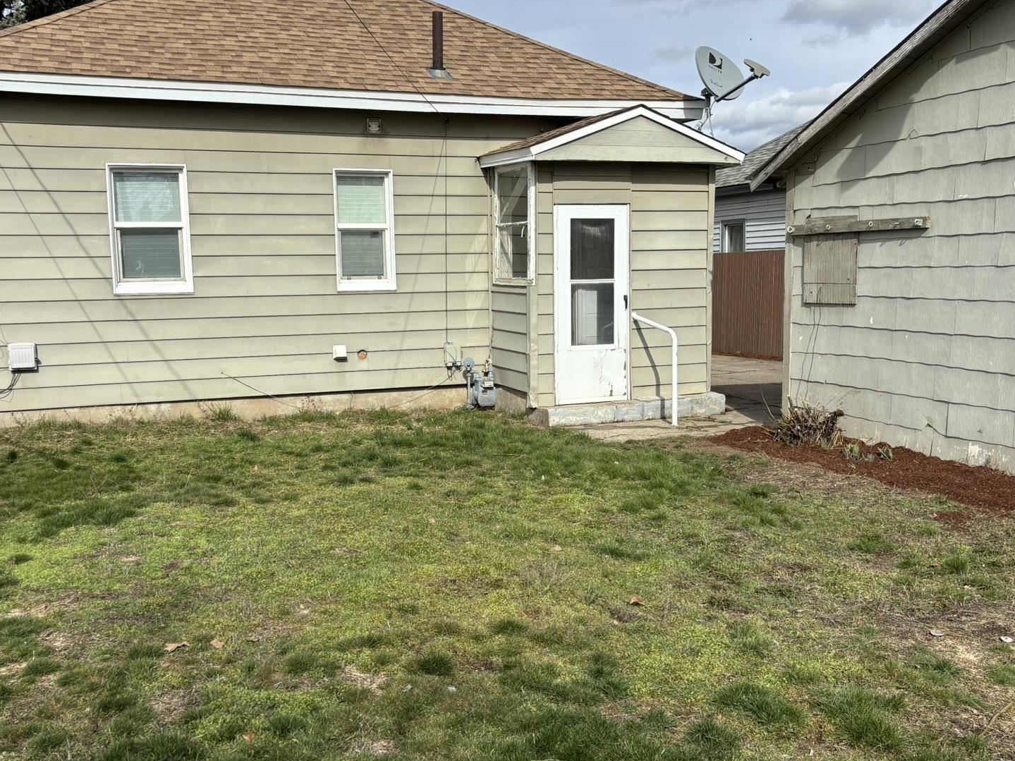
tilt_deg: -5.7
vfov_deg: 38.6
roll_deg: +0.4
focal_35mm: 37
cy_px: 408
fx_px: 1085
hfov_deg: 50.1
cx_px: 469
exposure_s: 1/4082
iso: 50
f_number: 1.6
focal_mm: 5.96
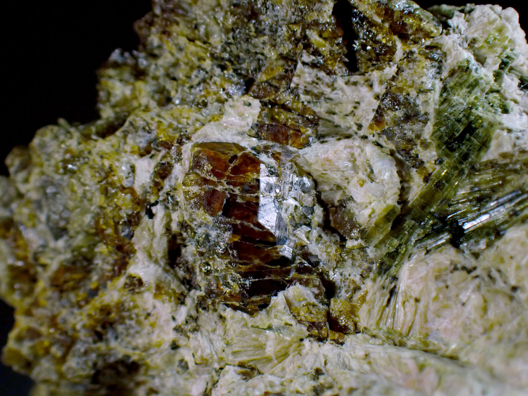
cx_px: 264
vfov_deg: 14.8
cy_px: 198
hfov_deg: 19.6
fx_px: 1525
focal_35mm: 100
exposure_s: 1/400
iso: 400
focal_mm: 18
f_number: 4.9
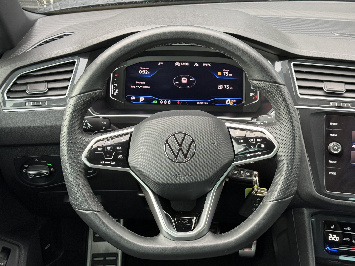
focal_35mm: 48
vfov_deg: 30.3
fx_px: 492
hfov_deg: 39.7
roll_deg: -1.0
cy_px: 133
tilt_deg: -27.6
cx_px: 178
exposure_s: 1/54
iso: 125
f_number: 1.78
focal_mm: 6.76
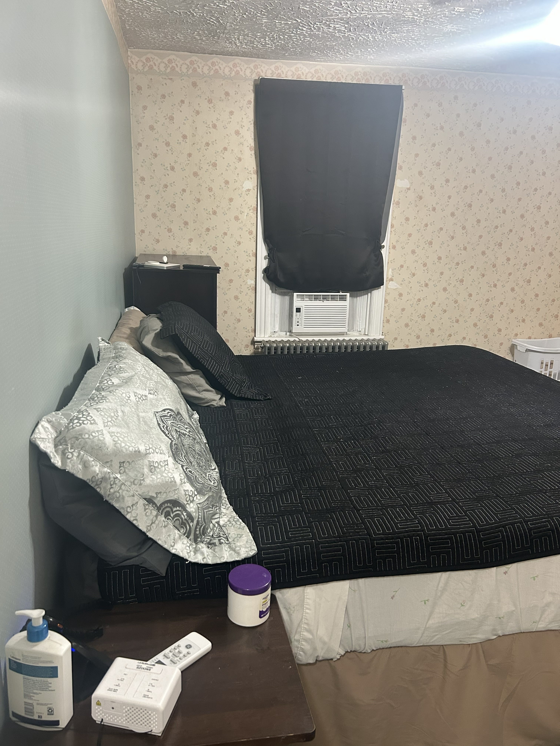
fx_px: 561
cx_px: 280
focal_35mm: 26
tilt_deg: -15.1
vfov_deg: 67.3
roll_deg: -1.2
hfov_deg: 53.1
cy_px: 373
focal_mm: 5.7
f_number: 1.5
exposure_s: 1/60
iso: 250
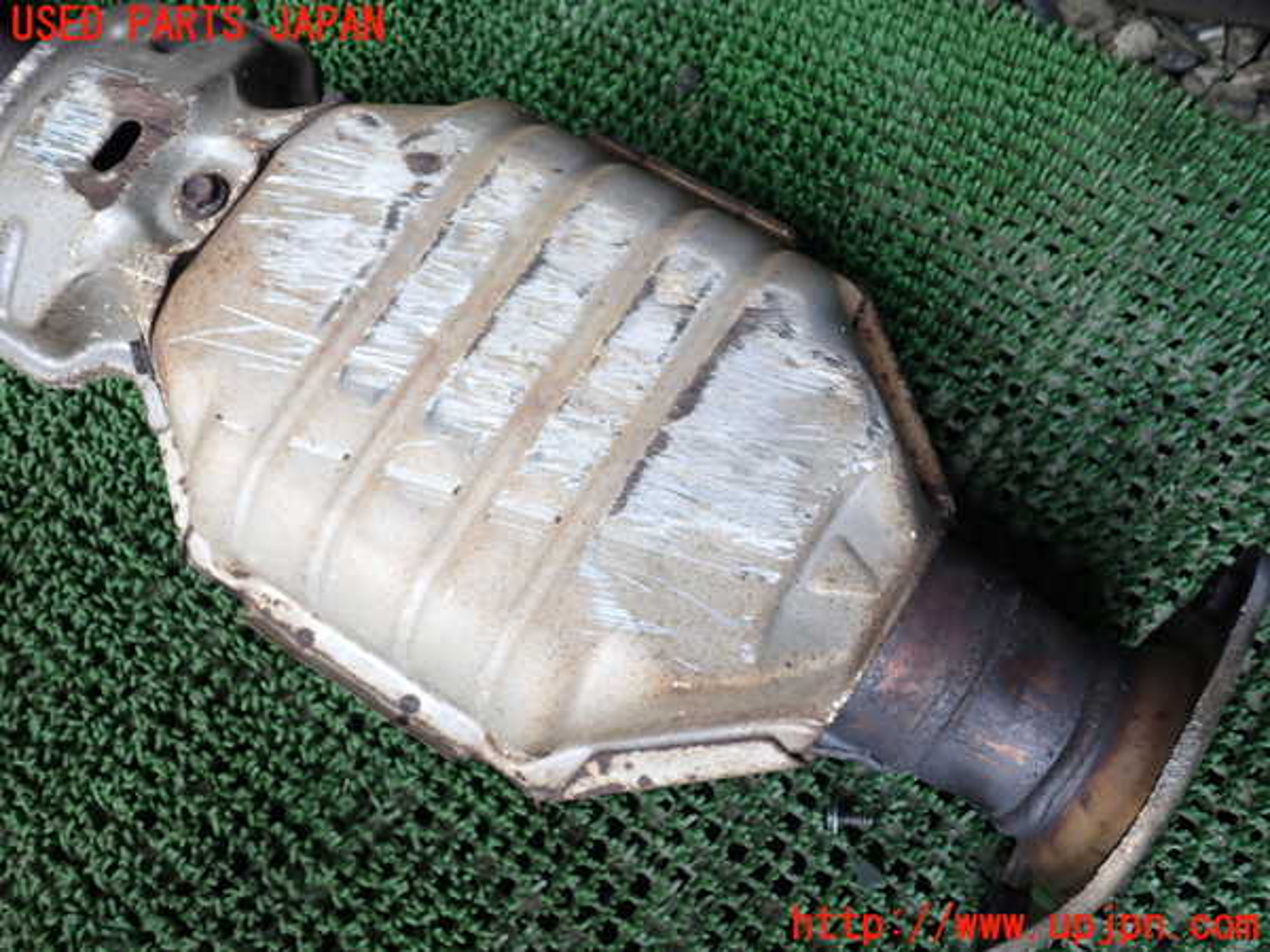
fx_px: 1101
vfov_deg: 46.8
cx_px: 635
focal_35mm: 30
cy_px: 476
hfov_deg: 60.0
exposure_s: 1/200
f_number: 2.3
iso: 100
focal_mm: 5.4
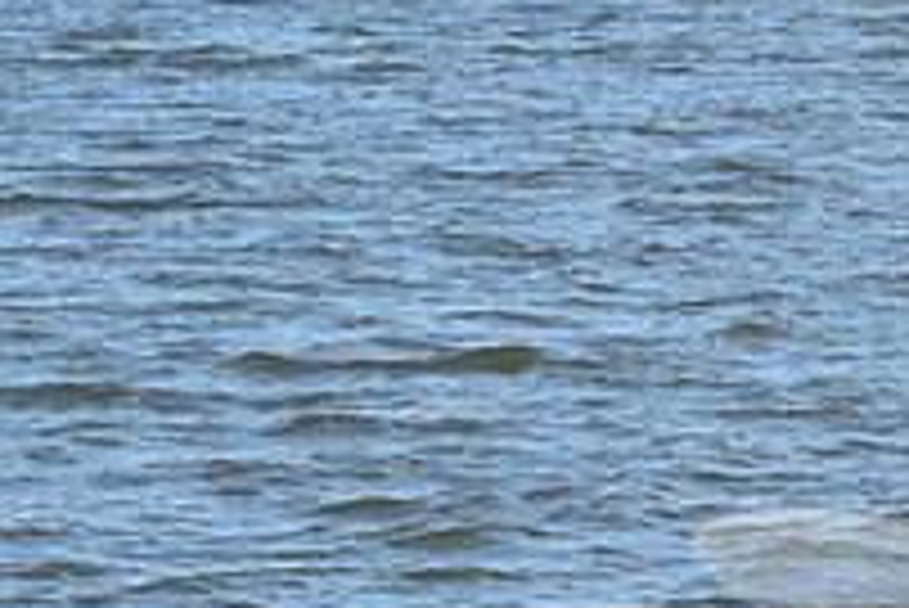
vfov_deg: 3.3
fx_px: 10663
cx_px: 1012
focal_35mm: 422
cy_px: 682
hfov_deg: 4.9
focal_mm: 98
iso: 400
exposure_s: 1/1000
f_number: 9.5
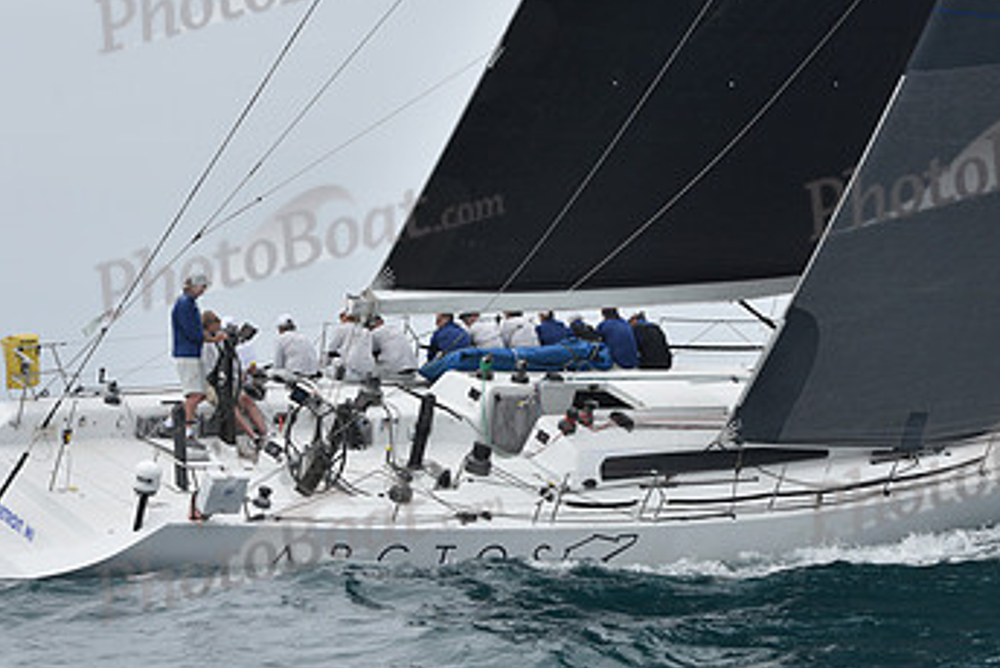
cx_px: 657
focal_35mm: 118
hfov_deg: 17.3
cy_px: 356
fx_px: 3280
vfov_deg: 11.6
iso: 250
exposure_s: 1/800
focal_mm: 70
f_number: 8
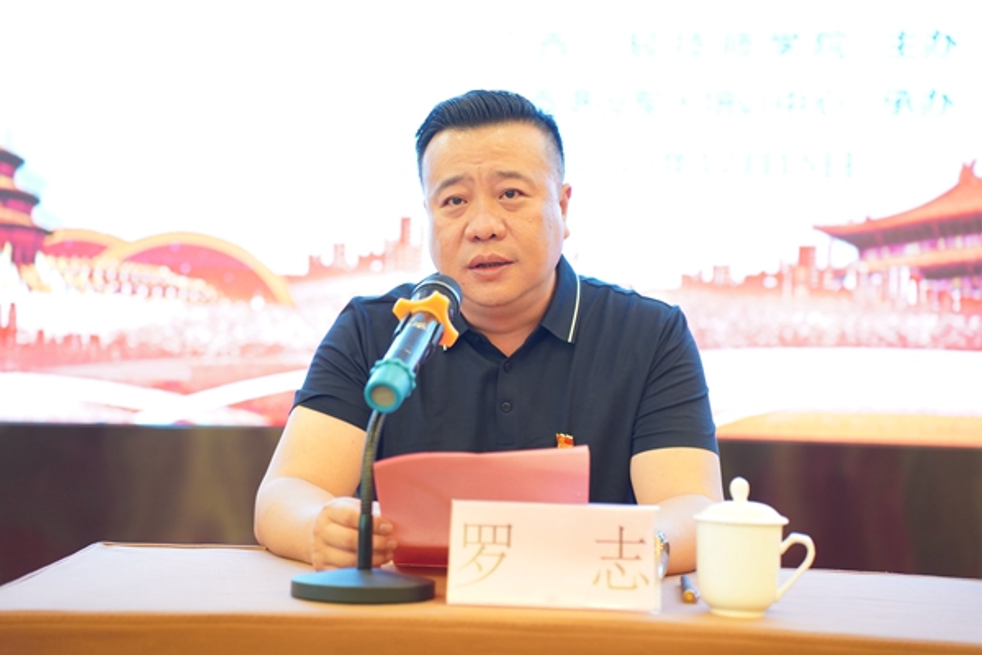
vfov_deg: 18.4
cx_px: 491
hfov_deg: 27.3
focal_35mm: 74
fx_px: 2018
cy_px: 328
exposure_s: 1/80
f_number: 2.8
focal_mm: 74
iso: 2500
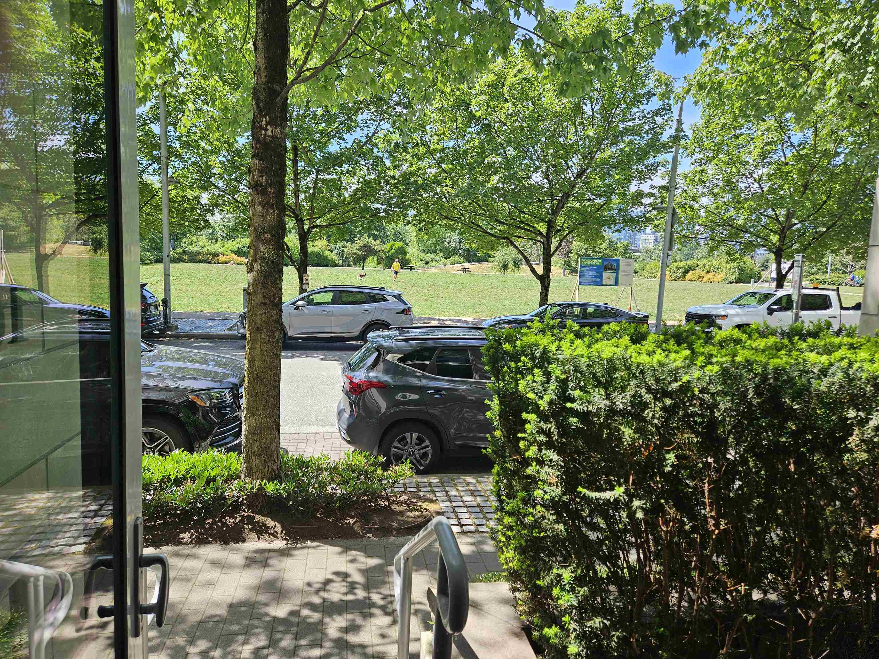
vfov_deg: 58.9
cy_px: 330
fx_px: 584
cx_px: 440
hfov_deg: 73.9
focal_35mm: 23
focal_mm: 5.4
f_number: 1.8
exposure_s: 1/385
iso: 25
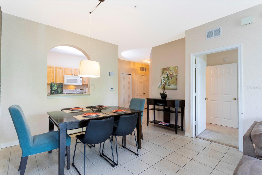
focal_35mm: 17
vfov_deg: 70.4
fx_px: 124
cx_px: 131
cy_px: 88
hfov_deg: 93.3
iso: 1000
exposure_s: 1/5
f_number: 16
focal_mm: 17
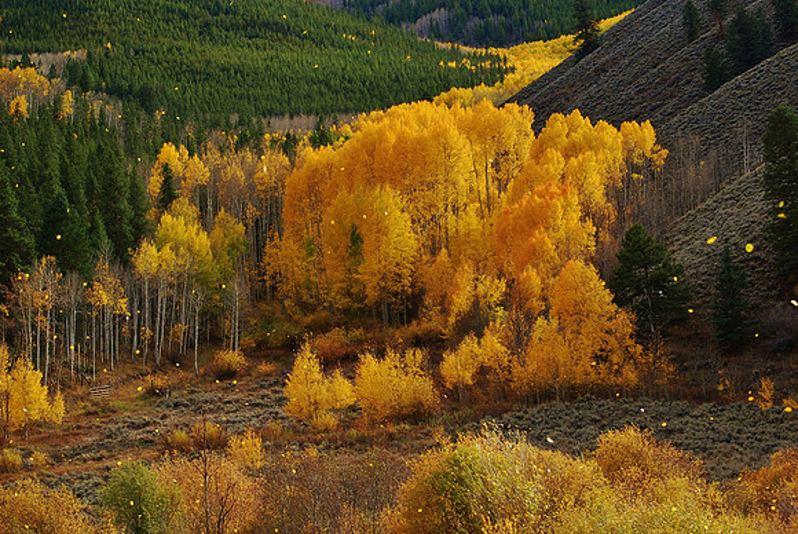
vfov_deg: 13.1
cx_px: 399
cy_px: 267
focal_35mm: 105
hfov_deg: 19.4
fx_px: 2330
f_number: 4.5
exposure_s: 1/320
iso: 400
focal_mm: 70
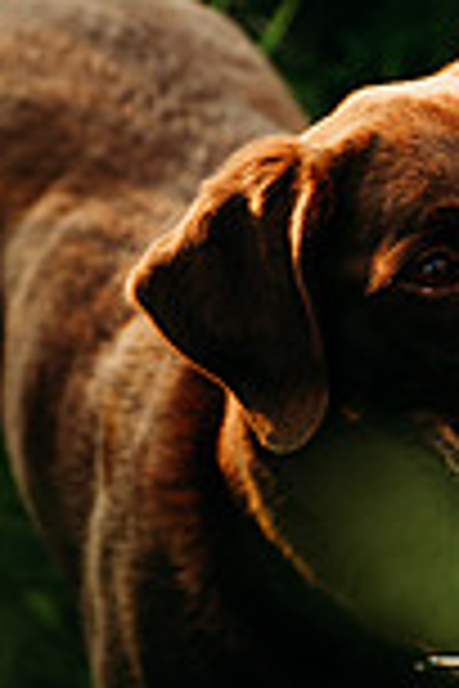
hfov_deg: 7.5
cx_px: 428
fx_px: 3480
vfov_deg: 11.2
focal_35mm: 182
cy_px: 634
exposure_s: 1/400
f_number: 3.2
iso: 250
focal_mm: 62
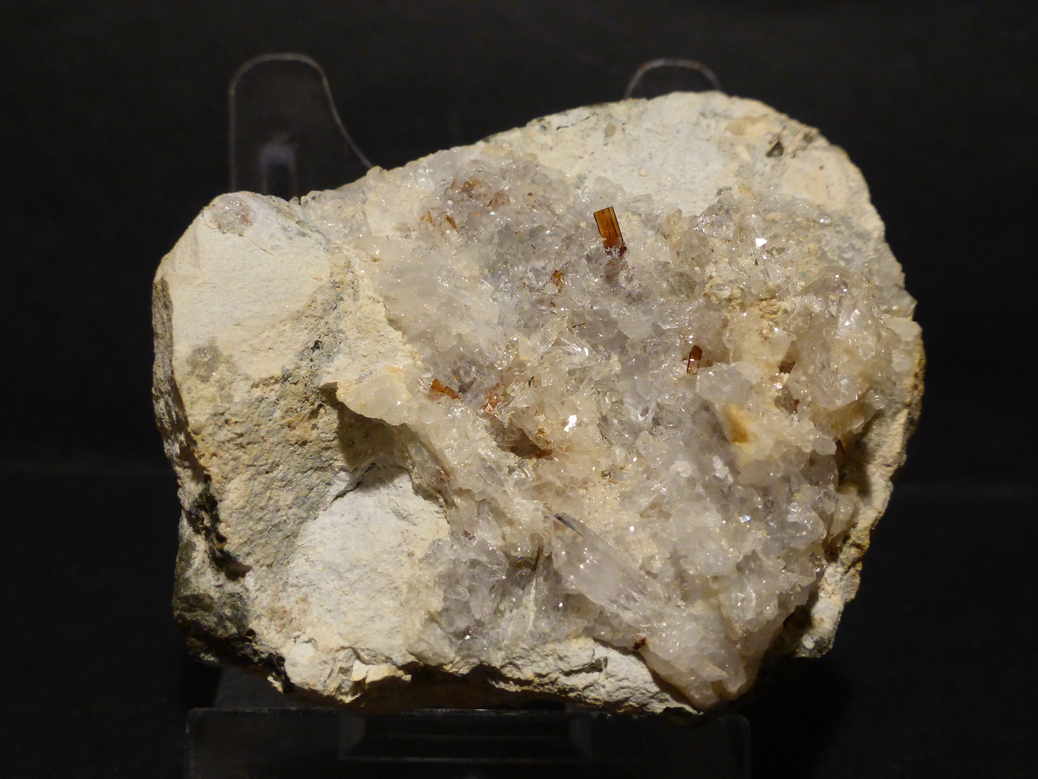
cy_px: 390
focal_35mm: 53
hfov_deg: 36.2
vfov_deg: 27.5
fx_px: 1589
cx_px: 519
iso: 400
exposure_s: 1/40
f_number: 4.4
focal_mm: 9
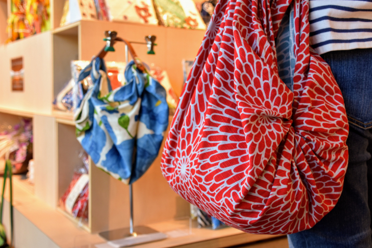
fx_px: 485
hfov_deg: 41.9
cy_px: 115
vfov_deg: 28.6
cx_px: 183
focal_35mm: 47
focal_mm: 28
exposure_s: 1/100
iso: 400
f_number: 5
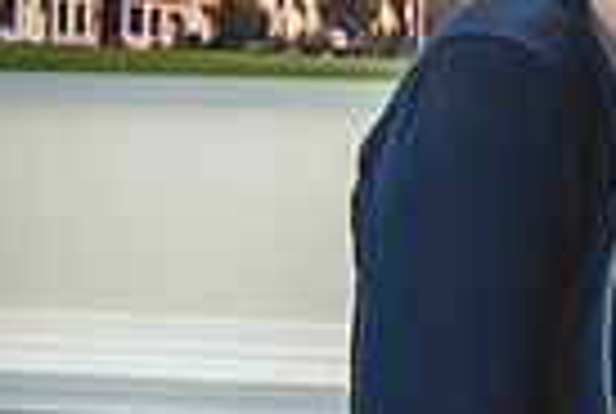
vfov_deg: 7.2
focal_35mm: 190
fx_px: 3258
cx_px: 1290
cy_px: -29
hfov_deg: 9.9
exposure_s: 1/200
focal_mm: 45
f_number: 2.8
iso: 800
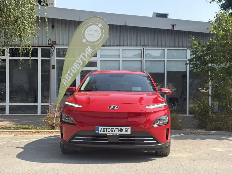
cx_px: 116
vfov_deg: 28.0
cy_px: 87
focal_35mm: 52
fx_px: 349
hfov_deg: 36.8
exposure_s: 1/2451
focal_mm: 5.96
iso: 50
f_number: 1.6
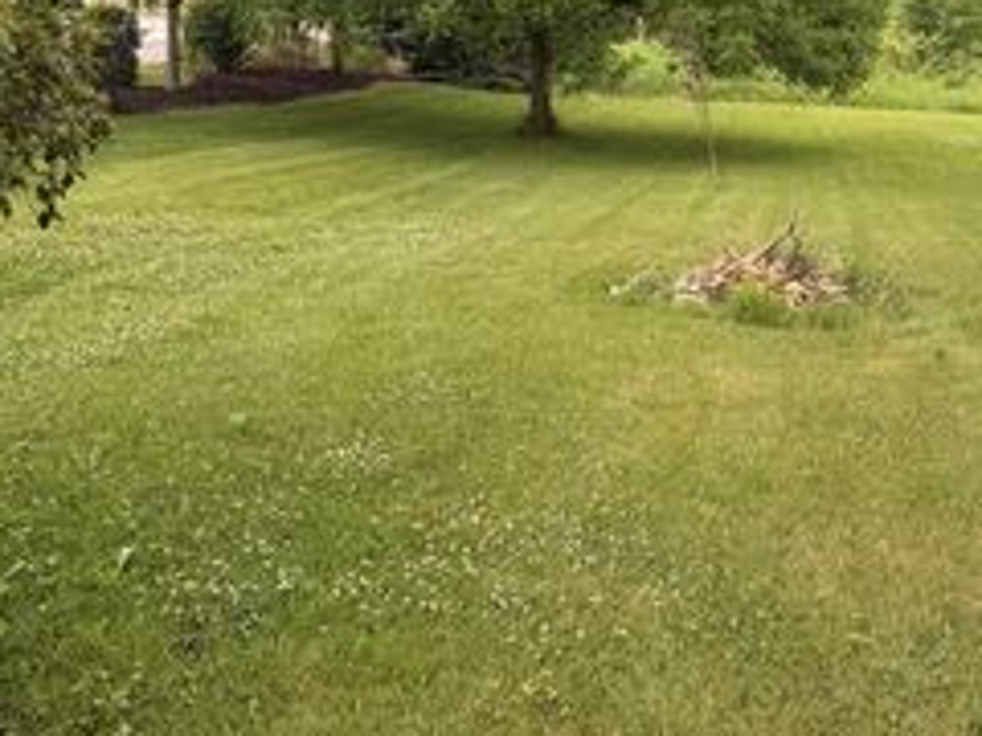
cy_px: 92
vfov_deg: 28.1
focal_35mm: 50
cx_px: 728
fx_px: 1418
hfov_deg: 37.3
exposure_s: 1/156
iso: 80
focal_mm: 6.76
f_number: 1.78
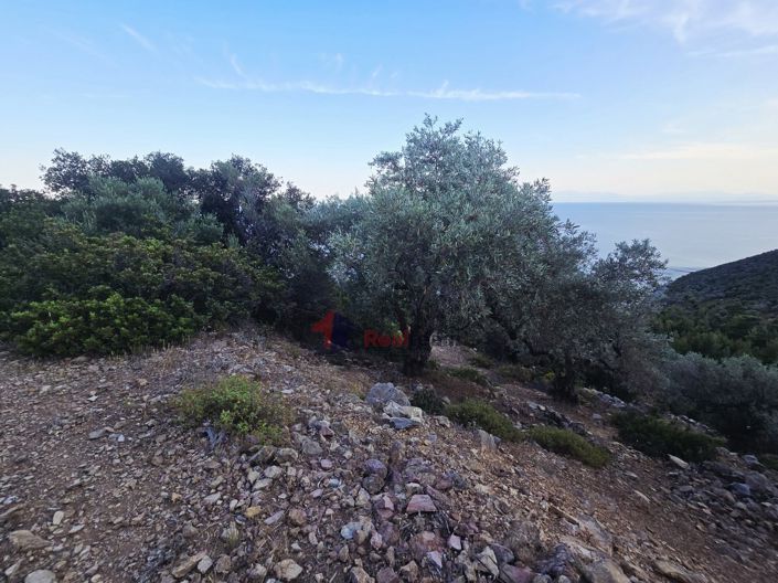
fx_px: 292
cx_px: 389
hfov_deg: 106.2
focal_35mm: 13
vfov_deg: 89.9
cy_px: 292
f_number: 2.2
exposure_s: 1/626
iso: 50
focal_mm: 2.2
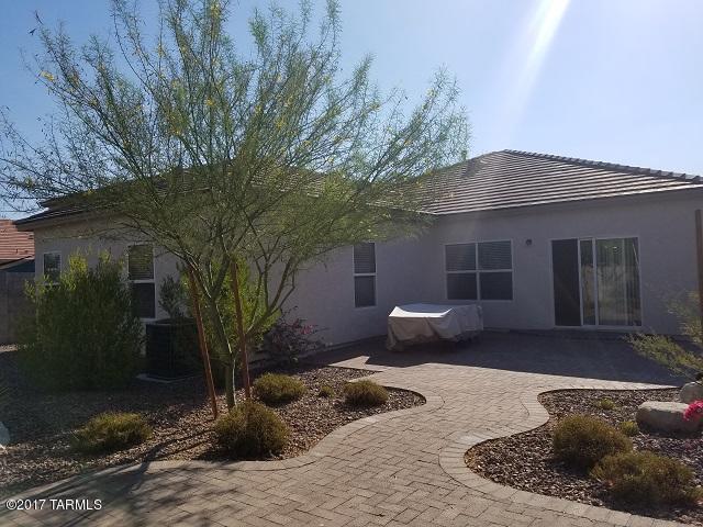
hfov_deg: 67.3
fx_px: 528
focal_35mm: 26
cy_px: 264
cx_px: 352
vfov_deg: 53.1
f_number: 1.7
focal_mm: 4.2
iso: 50
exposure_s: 1/4320
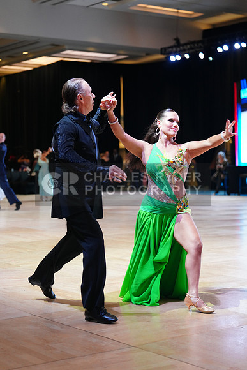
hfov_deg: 19.5
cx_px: 124
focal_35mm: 70
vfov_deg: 28.8
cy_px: 185
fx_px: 720
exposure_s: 1/400
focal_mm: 70
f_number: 2.8
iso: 2000
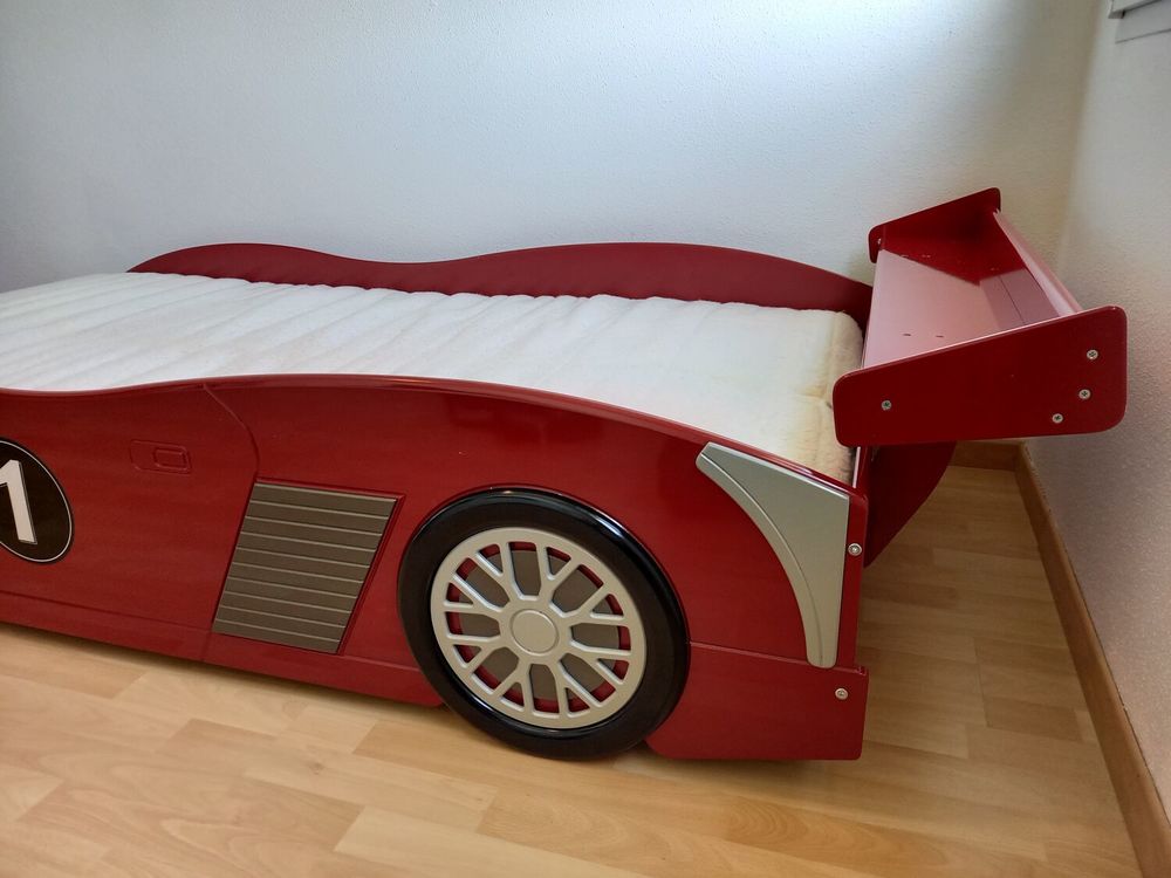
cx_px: 586
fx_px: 846
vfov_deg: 54.9
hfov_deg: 69.4
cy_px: 439
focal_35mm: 25
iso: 125
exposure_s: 1/50
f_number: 1.8
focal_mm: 4.65
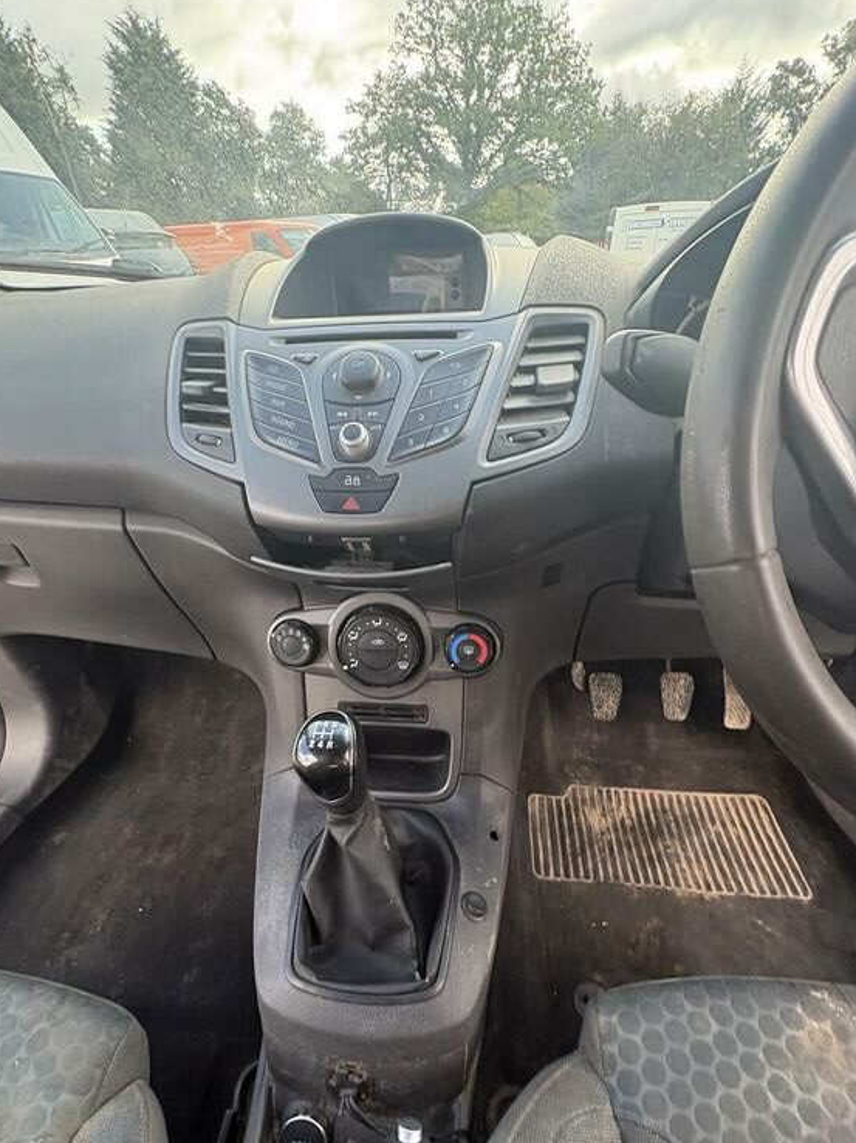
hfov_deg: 74.7
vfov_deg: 90.4
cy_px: 660
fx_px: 561
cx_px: 412
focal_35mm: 17
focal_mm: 2.22
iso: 125
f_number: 2.2
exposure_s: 1/101
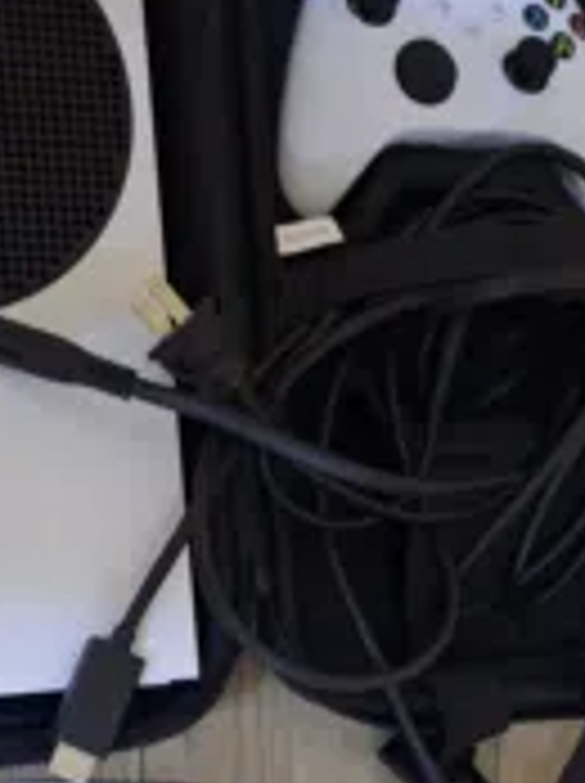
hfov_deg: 27.3
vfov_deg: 34.8
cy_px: 657
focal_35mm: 53
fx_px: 1197
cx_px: 212
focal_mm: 5.54
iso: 400
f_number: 1.8
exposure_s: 1/33
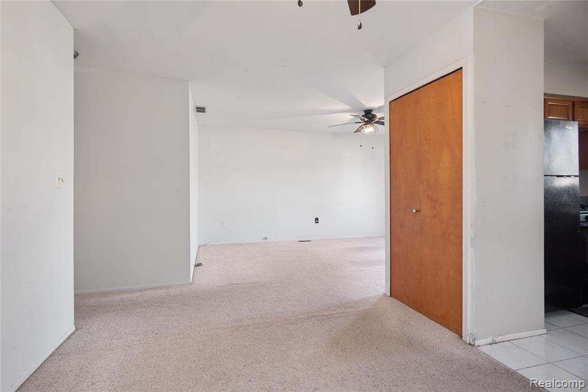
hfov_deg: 61.9
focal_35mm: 30
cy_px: 196
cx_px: 294
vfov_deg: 43.6
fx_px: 490
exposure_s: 1/5
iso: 320
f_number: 9
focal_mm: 30
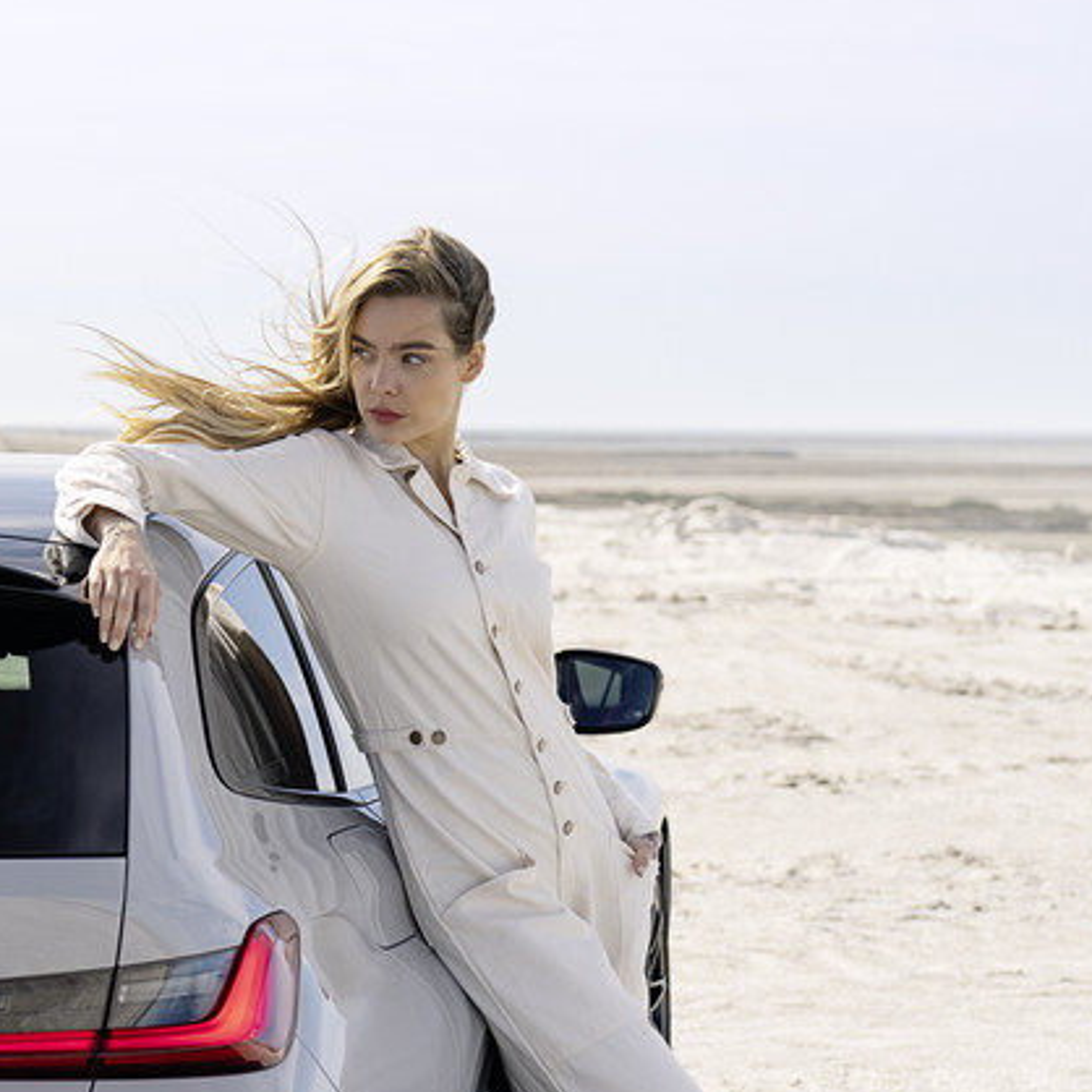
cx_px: 138
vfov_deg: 14.2
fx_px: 4354
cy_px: 818
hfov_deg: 14.2
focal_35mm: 122
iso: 100
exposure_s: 1/500
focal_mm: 50
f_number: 3.2
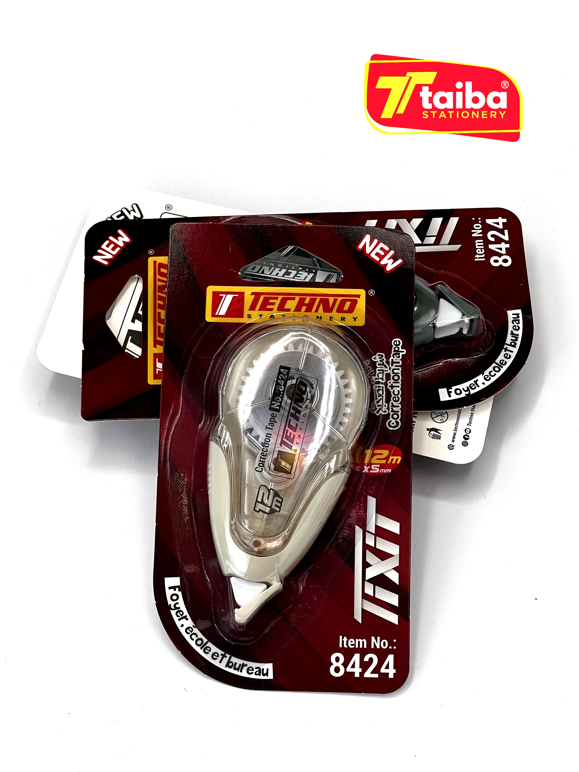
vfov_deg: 25.3
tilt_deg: -62.0
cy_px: 386
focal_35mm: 77
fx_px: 1717
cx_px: 290
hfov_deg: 19.1
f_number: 2.8
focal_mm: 9
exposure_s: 1/192
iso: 32
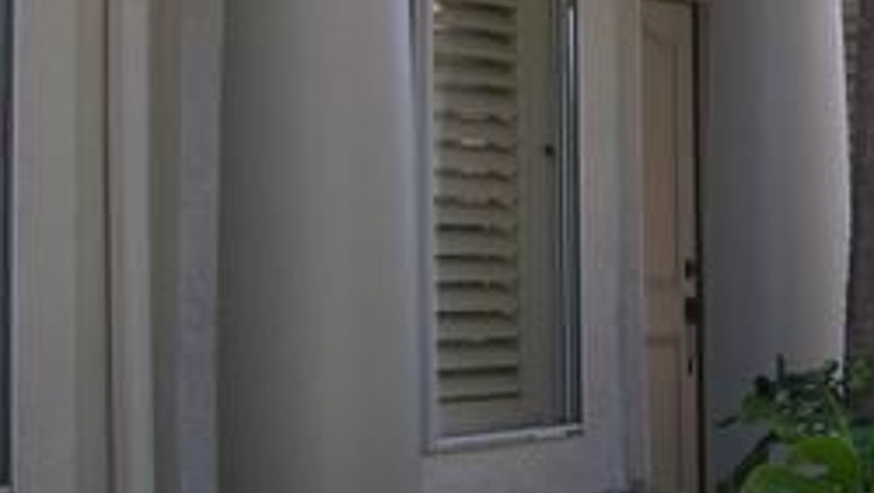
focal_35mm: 103
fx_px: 2389
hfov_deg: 19.9
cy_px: 101
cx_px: 937
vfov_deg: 11.7
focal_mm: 5.6
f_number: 2.7
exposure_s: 1/305
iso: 100
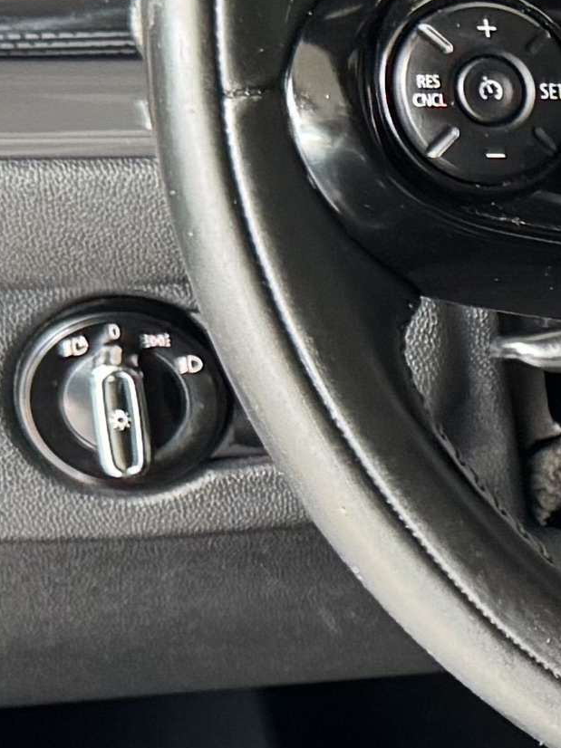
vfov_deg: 11.9
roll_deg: -3.3
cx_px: 1469
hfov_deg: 8.1
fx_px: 3589
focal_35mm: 166
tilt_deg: -27.2
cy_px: 593
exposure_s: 1/60
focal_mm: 6.76
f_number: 1.78
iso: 320
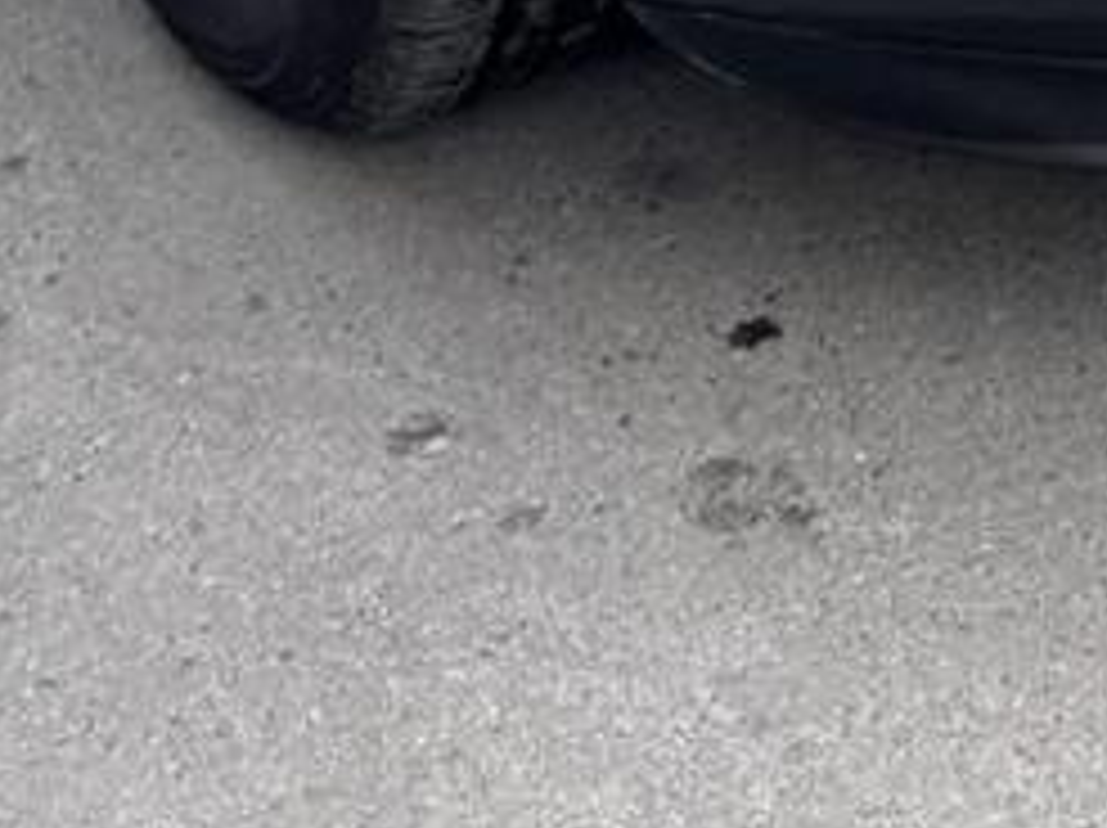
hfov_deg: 15.5
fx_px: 3994
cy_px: -1314
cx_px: 1071
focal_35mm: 125
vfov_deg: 10.0
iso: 80
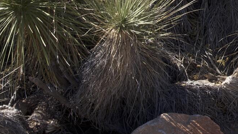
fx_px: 991
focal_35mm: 157
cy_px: -107
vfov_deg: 7.5
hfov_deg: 12.8
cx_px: 387
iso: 50
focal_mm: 33
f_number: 6.3
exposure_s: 1/60
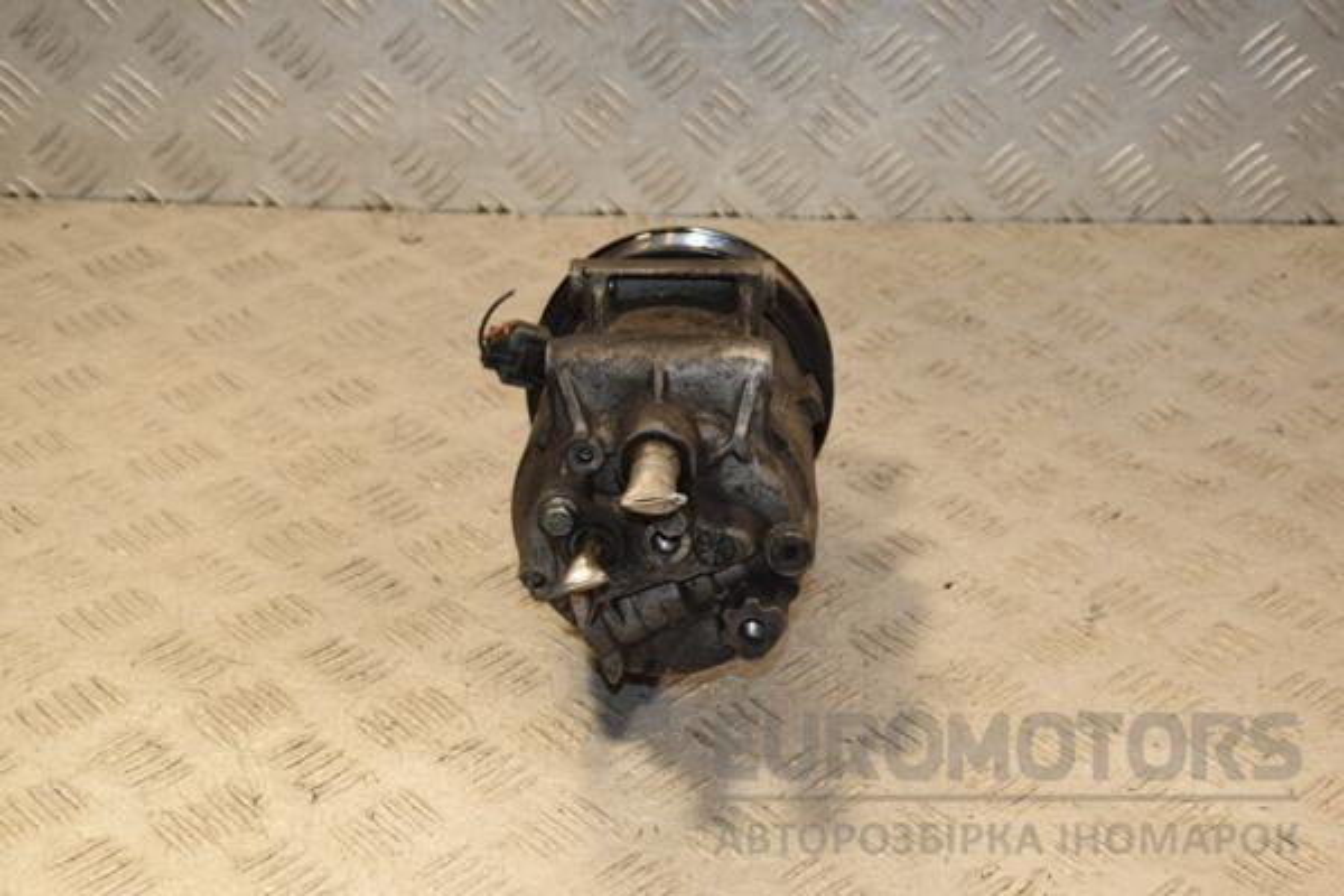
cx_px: 672
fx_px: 2688
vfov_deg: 18.9
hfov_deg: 28.1
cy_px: 448
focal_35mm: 72
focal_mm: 48
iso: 800
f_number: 7.1
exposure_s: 1/200
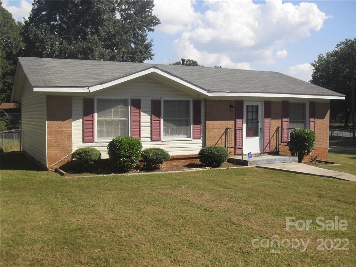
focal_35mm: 37
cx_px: 178
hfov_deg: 50.1
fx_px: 381
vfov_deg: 38.7
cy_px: 134
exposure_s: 1/180
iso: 80
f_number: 8.9
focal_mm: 6.3
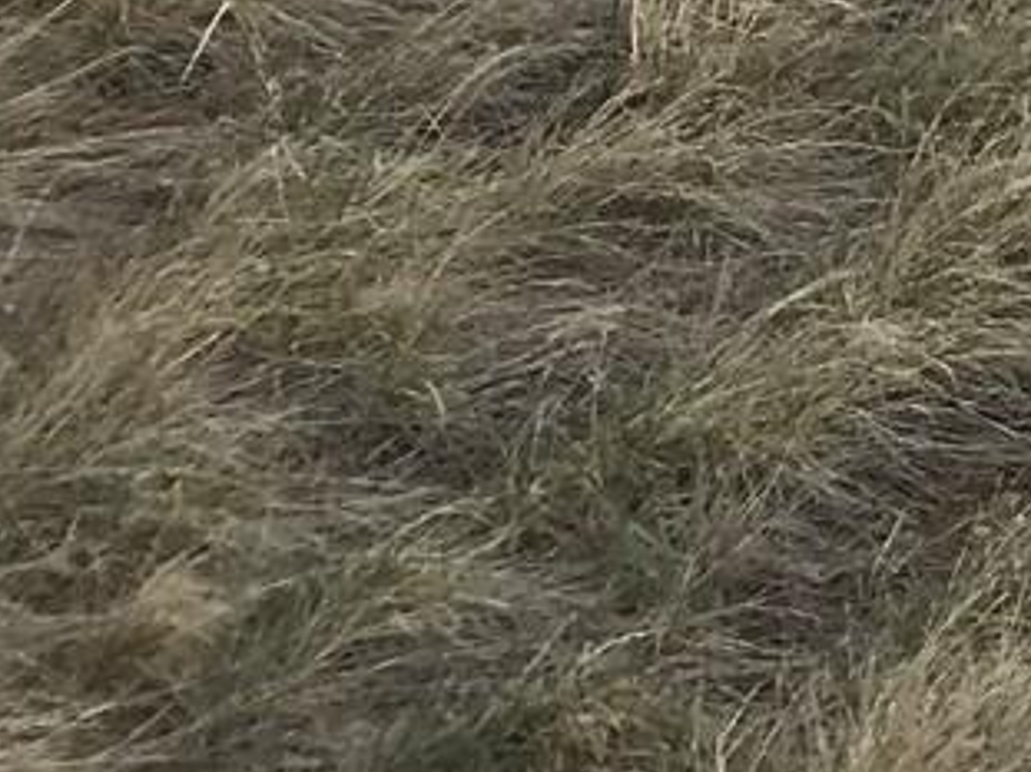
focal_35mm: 144
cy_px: -1203
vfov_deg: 9.1
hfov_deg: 11.8
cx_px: 2251
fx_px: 4287
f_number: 1.8
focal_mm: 3.99
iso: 20
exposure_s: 1/3096
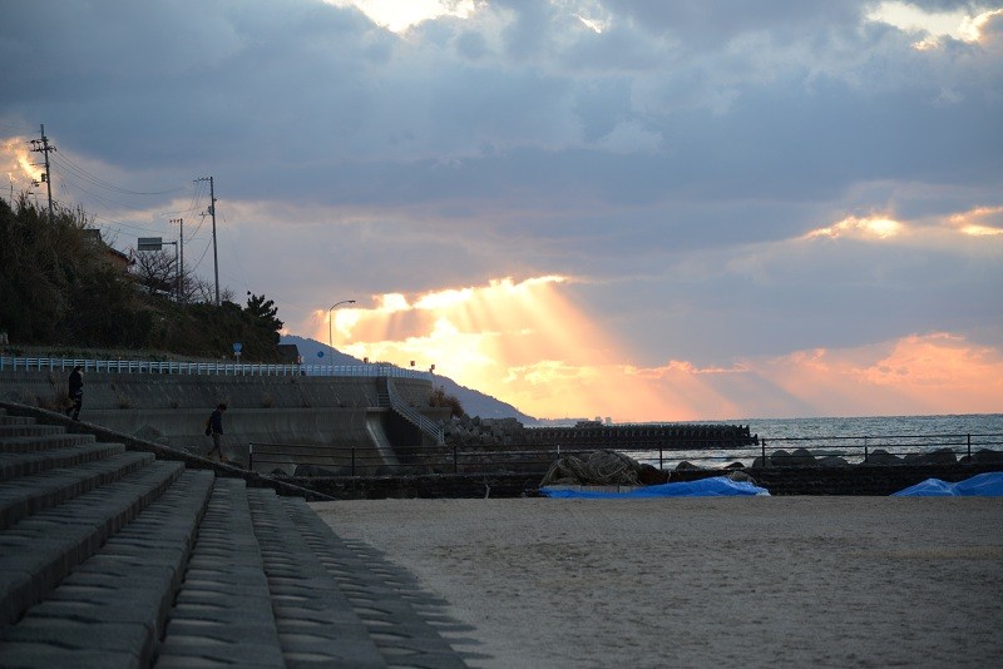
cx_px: 502
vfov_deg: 11.4
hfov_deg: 17.1
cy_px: 334
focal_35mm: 120
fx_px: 3344
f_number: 4.5
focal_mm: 120
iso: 200
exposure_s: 1/320
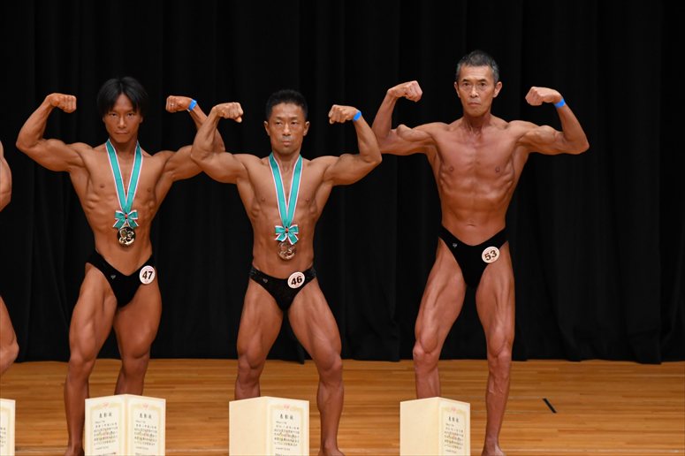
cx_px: 342
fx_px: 5706
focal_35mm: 300
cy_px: 228
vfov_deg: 4.6
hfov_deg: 6.9
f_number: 5.6
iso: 2500
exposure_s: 1/400
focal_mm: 200
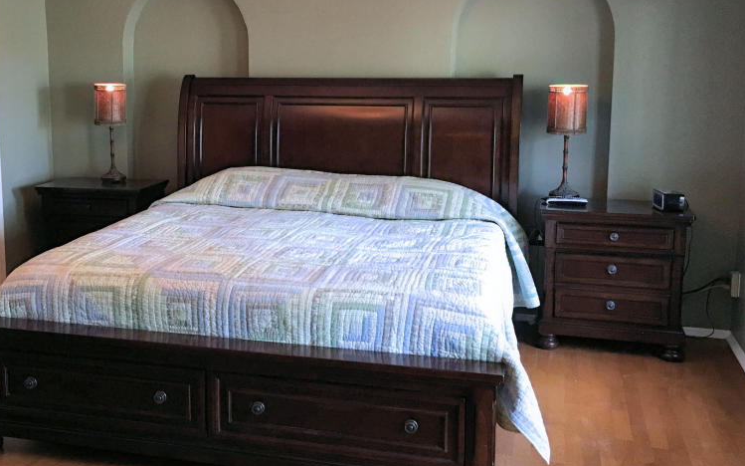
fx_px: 853
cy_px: 182
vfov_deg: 30.4
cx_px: 262
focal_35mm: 42
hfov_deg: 46.6
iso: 100
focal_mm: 4.15
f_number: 2.2
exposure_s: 1/15
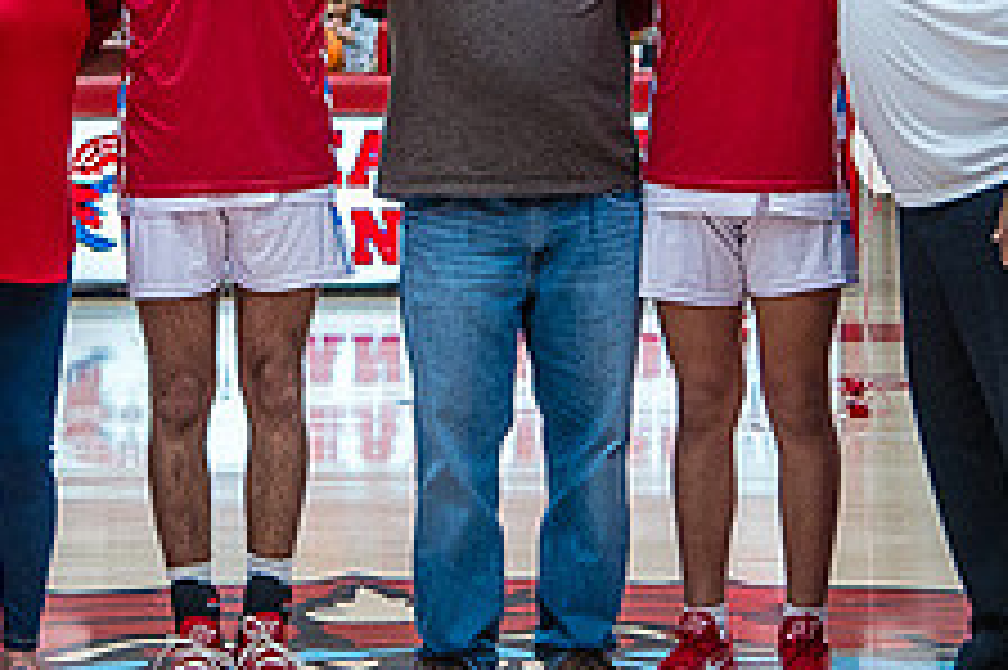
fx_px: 4784
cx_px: 333
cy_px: 27
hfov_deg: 12.0
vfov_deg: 8.0
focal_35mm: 171
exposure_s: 1/320
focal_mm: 66
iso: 2000
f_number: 4
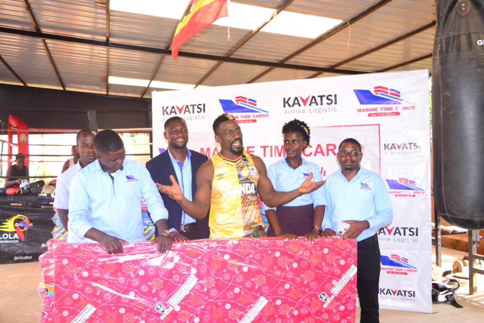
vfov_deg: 38.4
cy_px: 162
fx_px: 464
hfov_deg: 55.1
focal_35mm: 34
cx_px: 242
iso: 400
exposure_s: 1/125
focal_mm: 23
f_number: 4
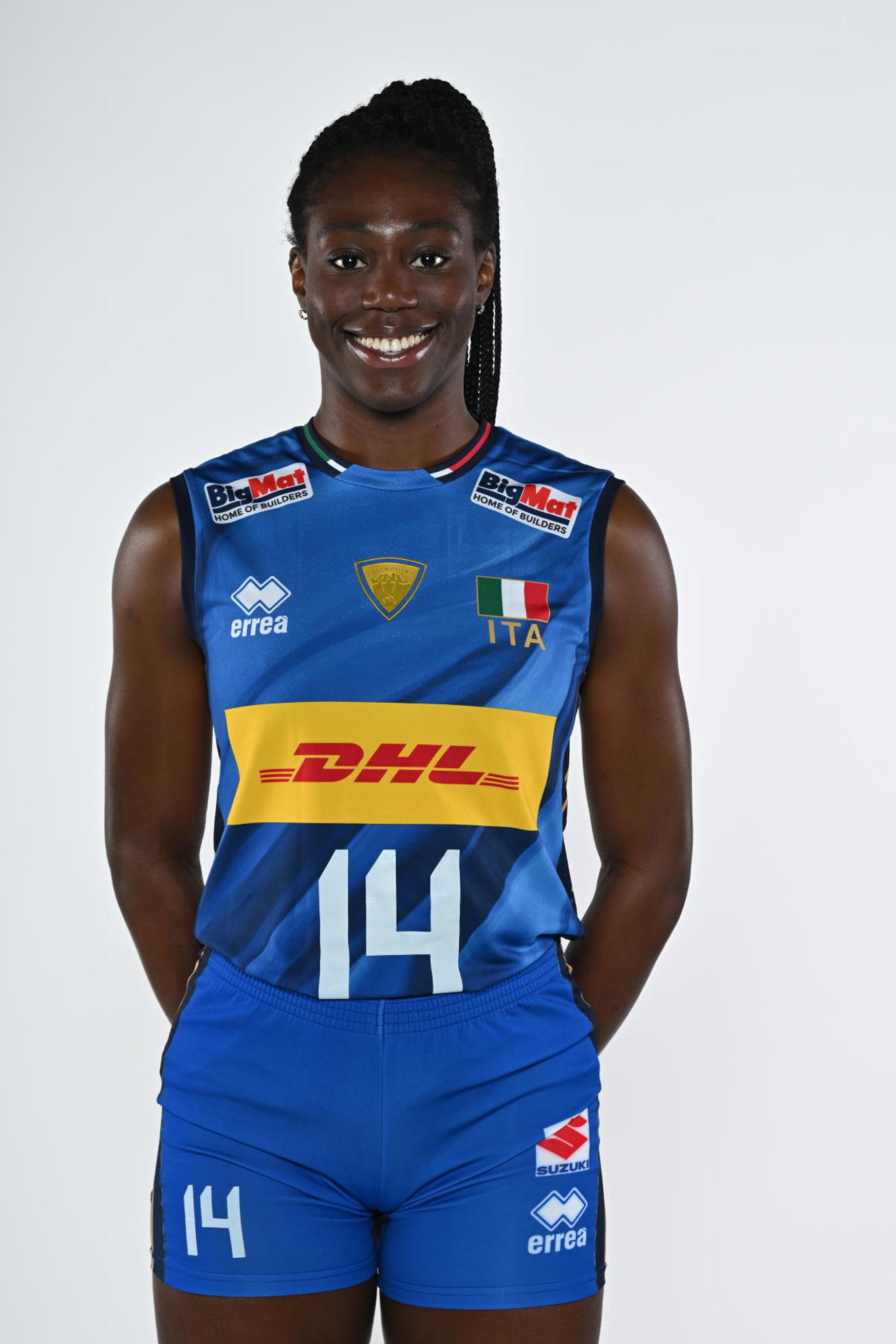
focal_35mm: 86
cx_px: 441
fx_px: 3210
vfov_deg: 23.6
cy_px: 709
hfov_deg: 15.9
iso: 100
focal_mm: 75
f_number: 9
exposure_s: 1/200
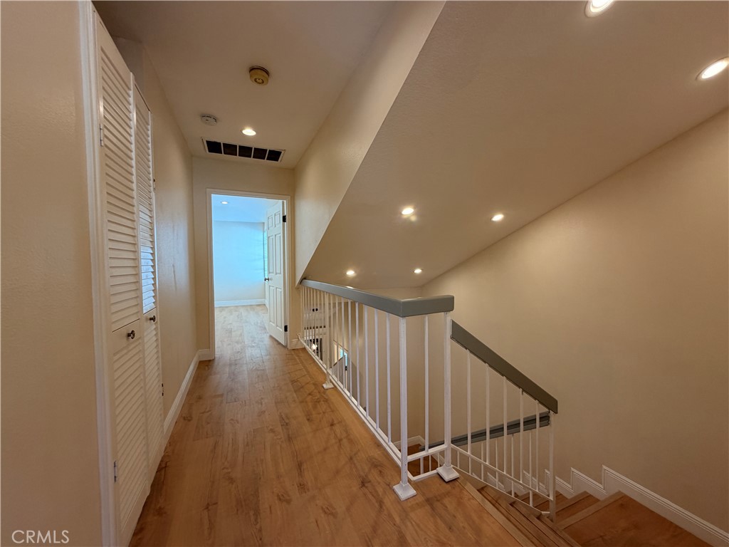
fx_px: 295
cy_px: 274
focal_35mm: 14
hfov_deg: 102.1
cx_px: 364
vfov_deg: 85.7
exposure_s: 1/120
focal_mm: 2.22
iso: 160
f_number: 2.2
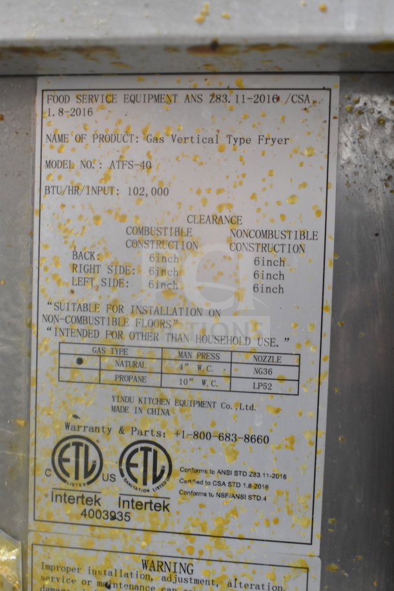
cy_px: 296
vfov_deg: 45.0
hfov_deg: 30.8
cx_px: 197
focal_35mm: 44
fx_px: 714
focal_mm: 29
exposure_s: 1/50
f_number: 4.2
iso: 1800
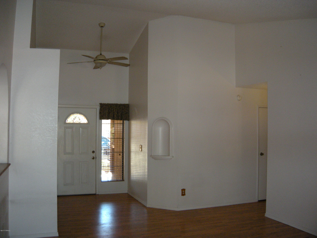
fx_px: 321
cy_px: 119
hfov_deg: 52.6
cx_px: 158
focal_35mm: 35
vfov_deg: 40.7
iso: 200
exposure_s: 1/55.6
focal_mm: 5.9
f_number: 3.8
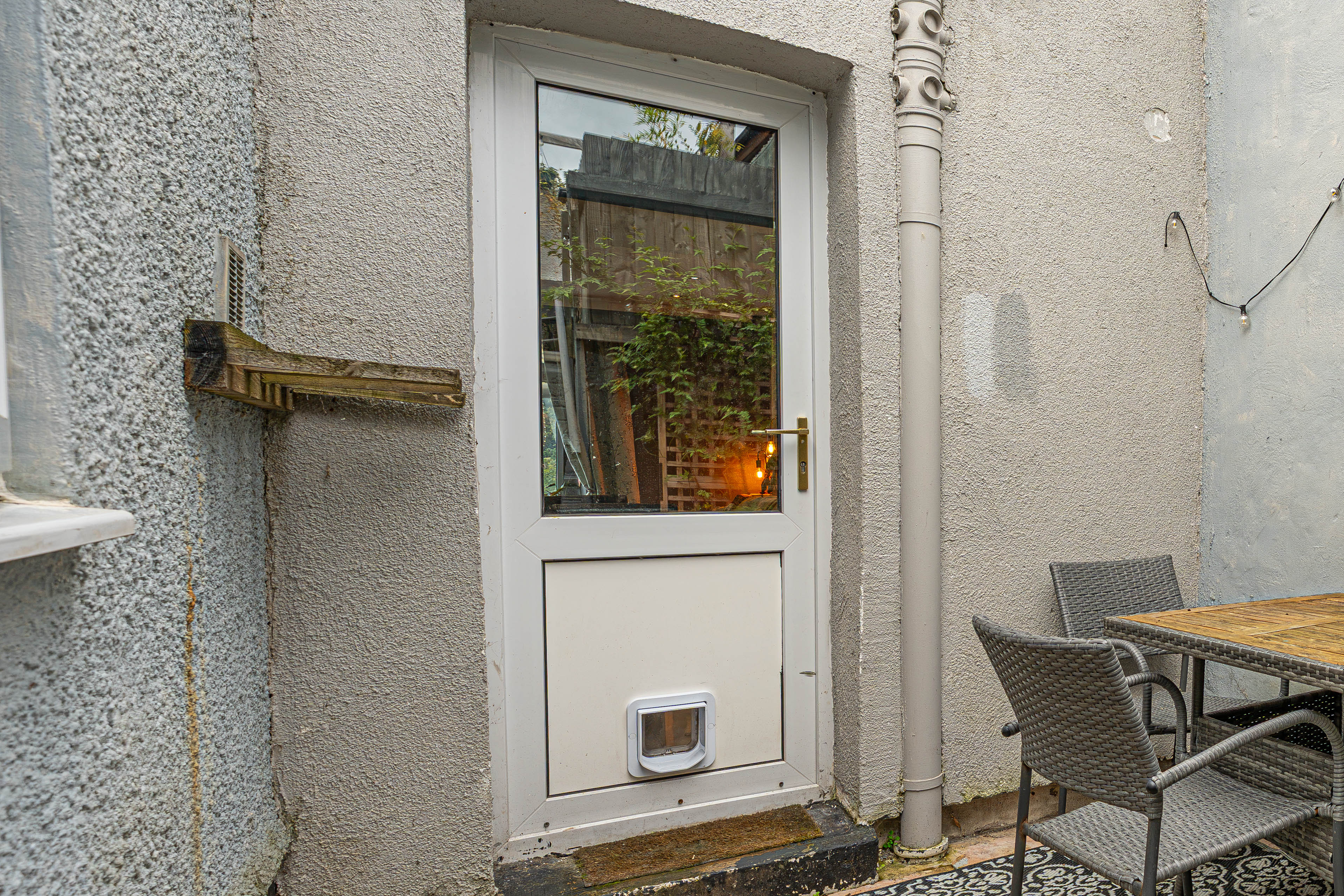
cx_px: 1194
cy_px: 500
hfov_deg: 61.1
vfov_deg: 51.2
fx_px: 933
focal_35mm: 25
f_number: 6.3
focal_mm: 14
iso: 125
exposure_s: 1/100
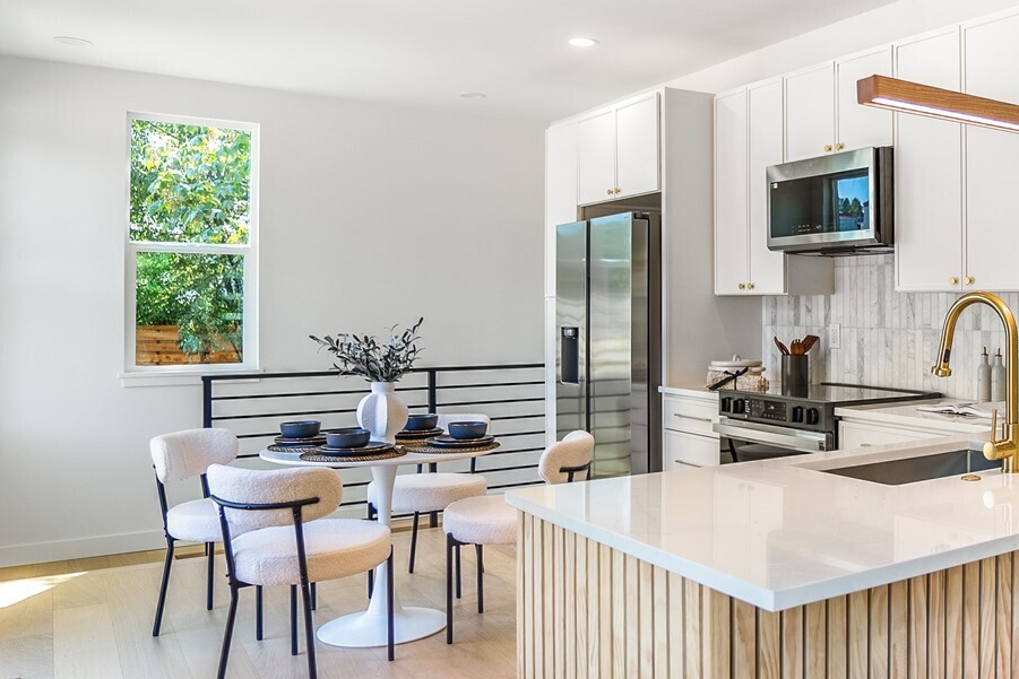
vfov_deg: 41.1
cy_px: 313
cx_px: 849
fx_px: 906
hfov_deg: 53.8
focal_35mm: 32
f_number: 2.8
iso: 125
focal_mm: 17
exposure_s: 1/80
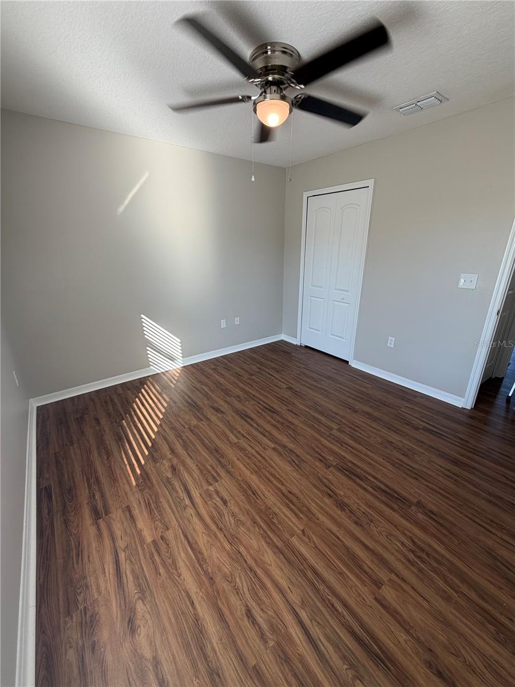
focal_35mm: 14
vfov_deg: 102.1
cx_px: 258
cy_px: 344
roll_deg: +0.2
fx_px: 278
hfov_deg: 85.7
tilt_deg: -19.8
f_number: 2.2
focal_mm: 2.22
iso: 64
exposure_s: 1/120
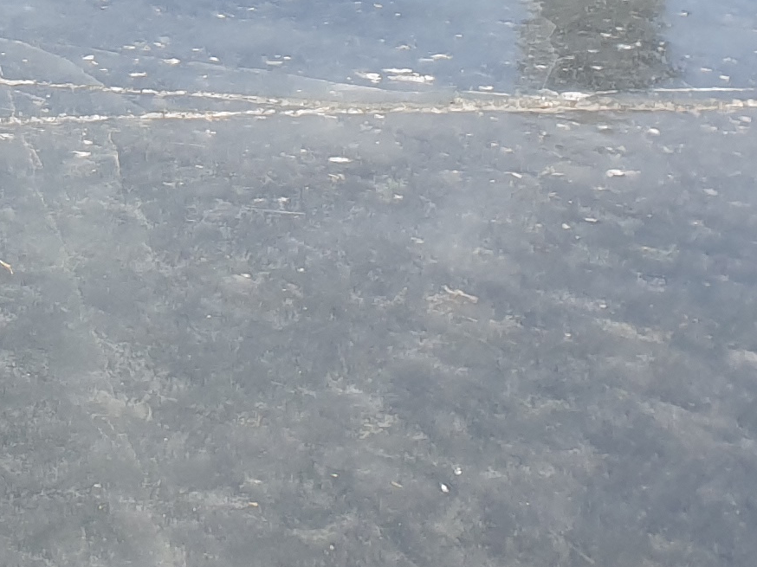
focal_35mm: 120
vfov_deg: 11.3
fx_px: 2623
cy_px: -522
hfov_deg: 15.1
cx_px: -421
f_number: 2.4
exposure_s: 1/1021
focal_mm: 4.3
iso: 50
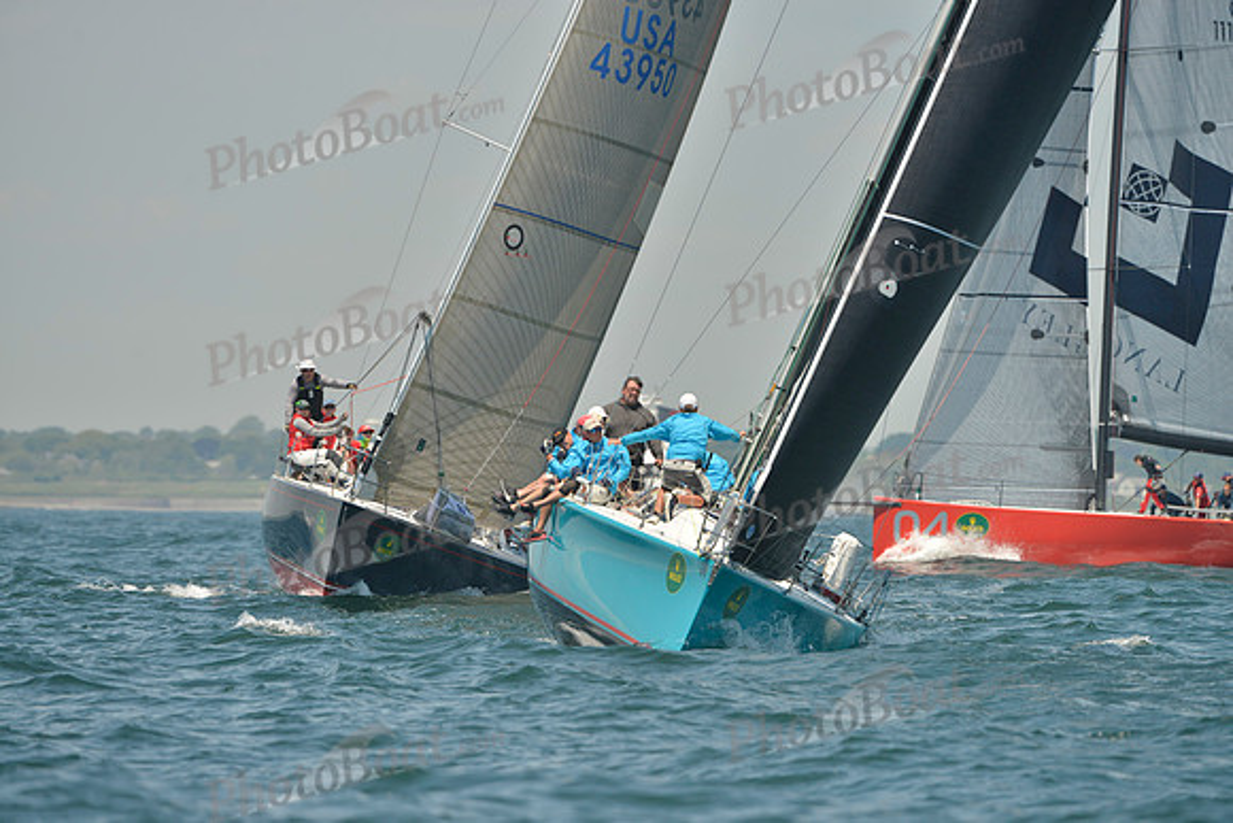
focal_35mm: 400
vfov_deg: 3.4
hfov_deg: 5.2
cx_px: 616
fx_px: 13703
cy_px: 412
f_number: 7.1
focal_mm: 400
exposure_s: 1/1250
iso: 280
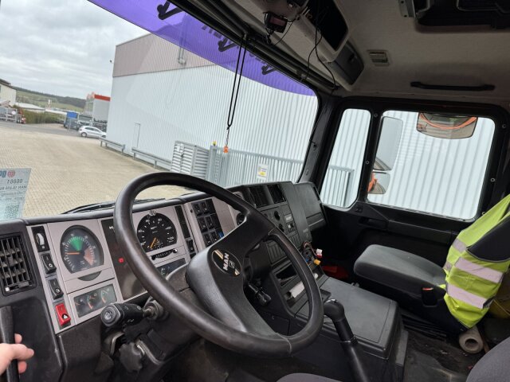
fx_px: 354
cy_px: 191
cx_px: 255
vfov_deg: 56.8
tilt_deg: -7.2
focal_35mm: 24
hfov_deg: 71.6
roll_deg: -10.7
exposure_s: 1/334
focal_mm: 6.86
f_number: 1.78
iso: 80
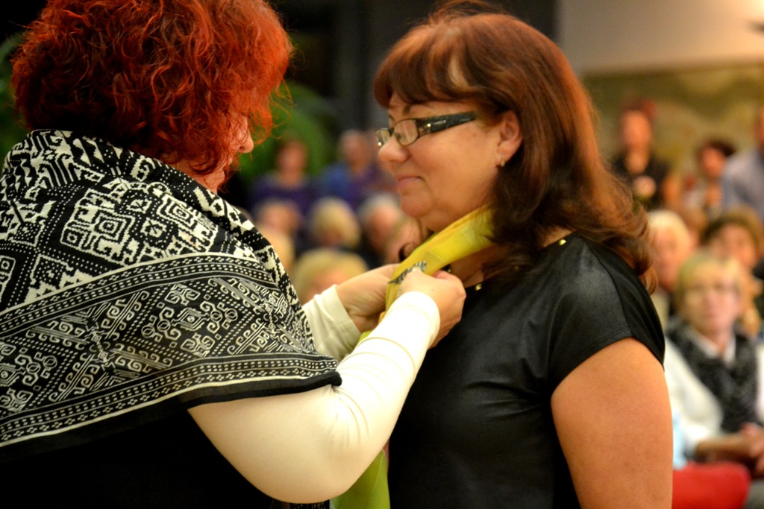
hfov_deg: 15.2
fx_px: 2865
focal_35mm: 135
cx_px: 382
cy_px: 254
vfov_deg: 10.2
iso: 3200
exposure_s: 1/50
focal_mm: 90
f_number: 4.5
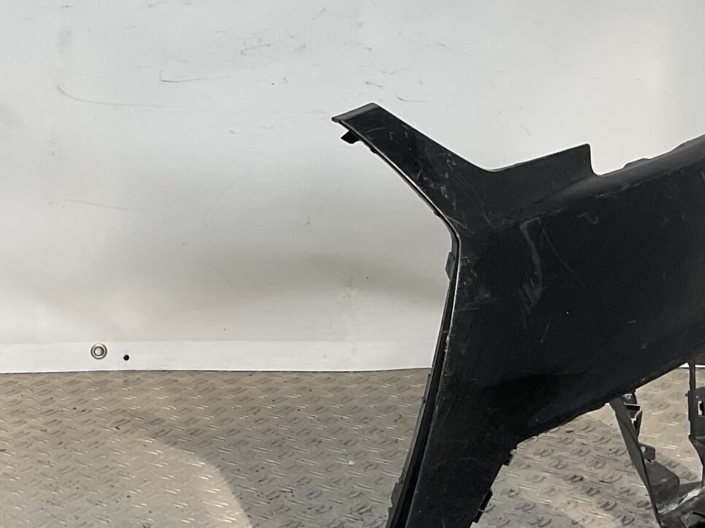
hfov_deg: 23.8
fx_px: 1568
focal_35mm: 77
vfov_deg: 19.1
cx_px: -59
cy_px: 218
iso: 16
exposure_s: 1/386
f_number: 1.8
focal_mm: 3
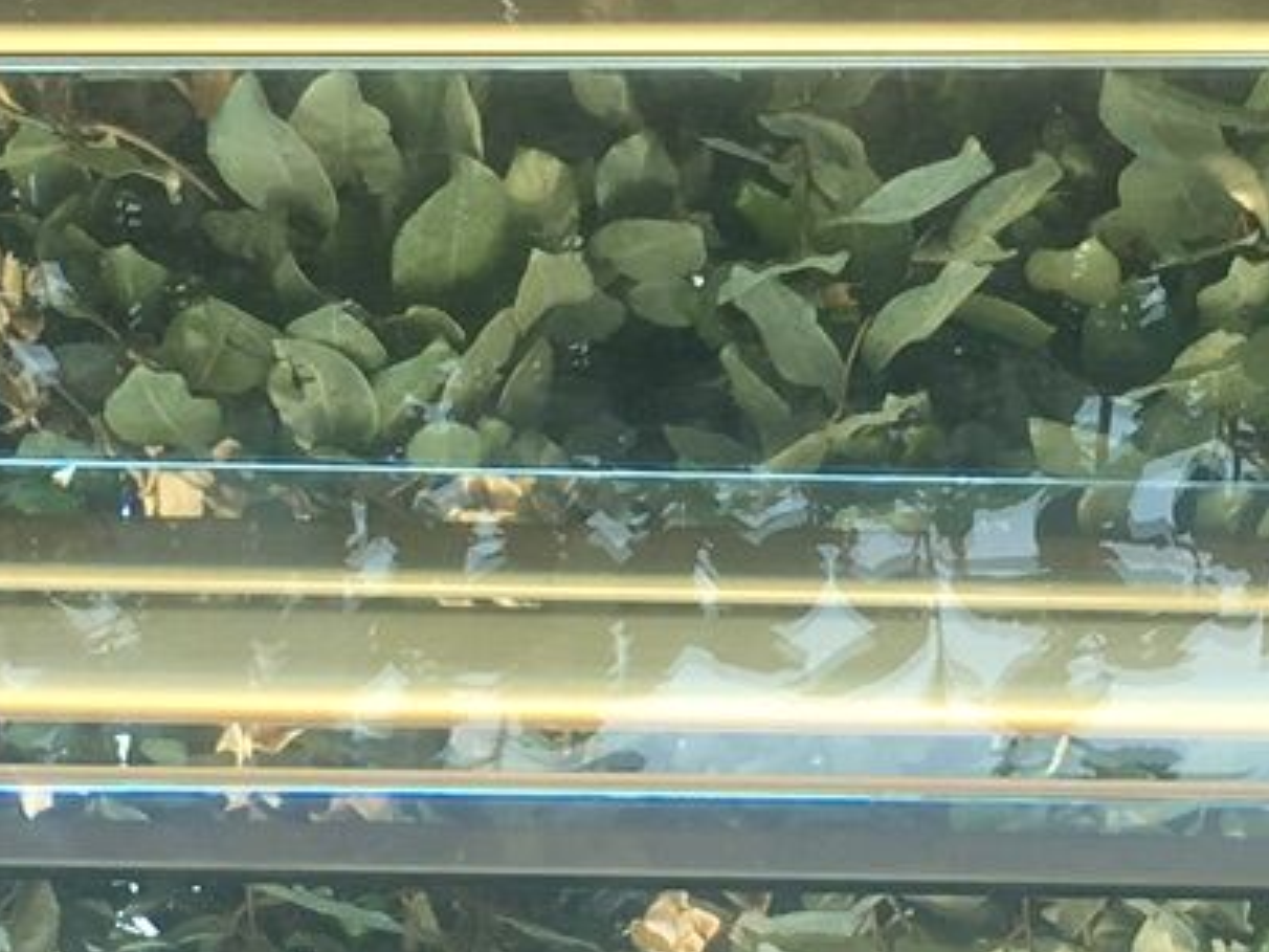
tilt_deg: -49.9
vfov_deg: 10.1
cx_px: 770
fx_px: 5389
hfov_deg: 13.4
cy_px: 207
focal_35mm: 147
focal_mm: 4.15
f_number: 2.2
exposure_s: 1/100
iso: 25
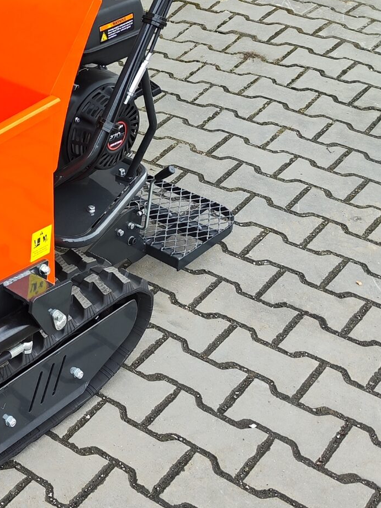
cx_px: -147
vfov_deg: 29.8
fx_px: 939
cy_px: 124
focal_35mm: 64
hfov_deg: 20.4
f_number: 1.69
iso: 50
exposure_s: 1/136
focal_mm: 7.01
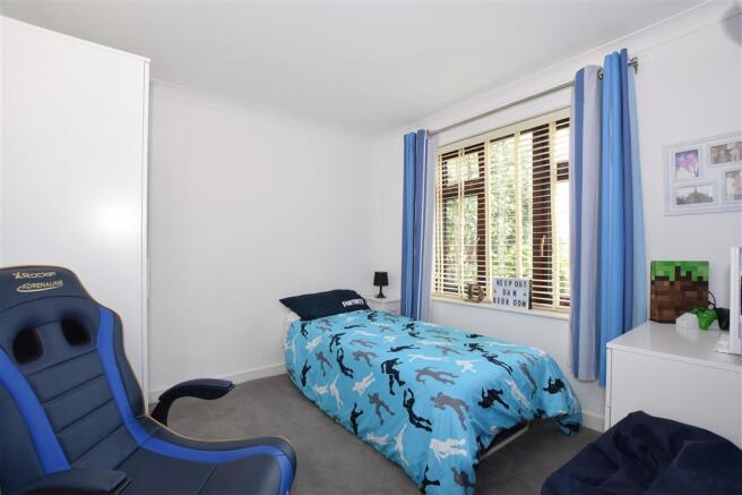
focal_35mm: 15
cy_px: 248
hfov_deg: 100.4
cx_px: 371
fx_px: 309
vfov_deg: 77.3
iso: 400
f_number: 5.6
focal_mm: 10
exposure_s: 1/40
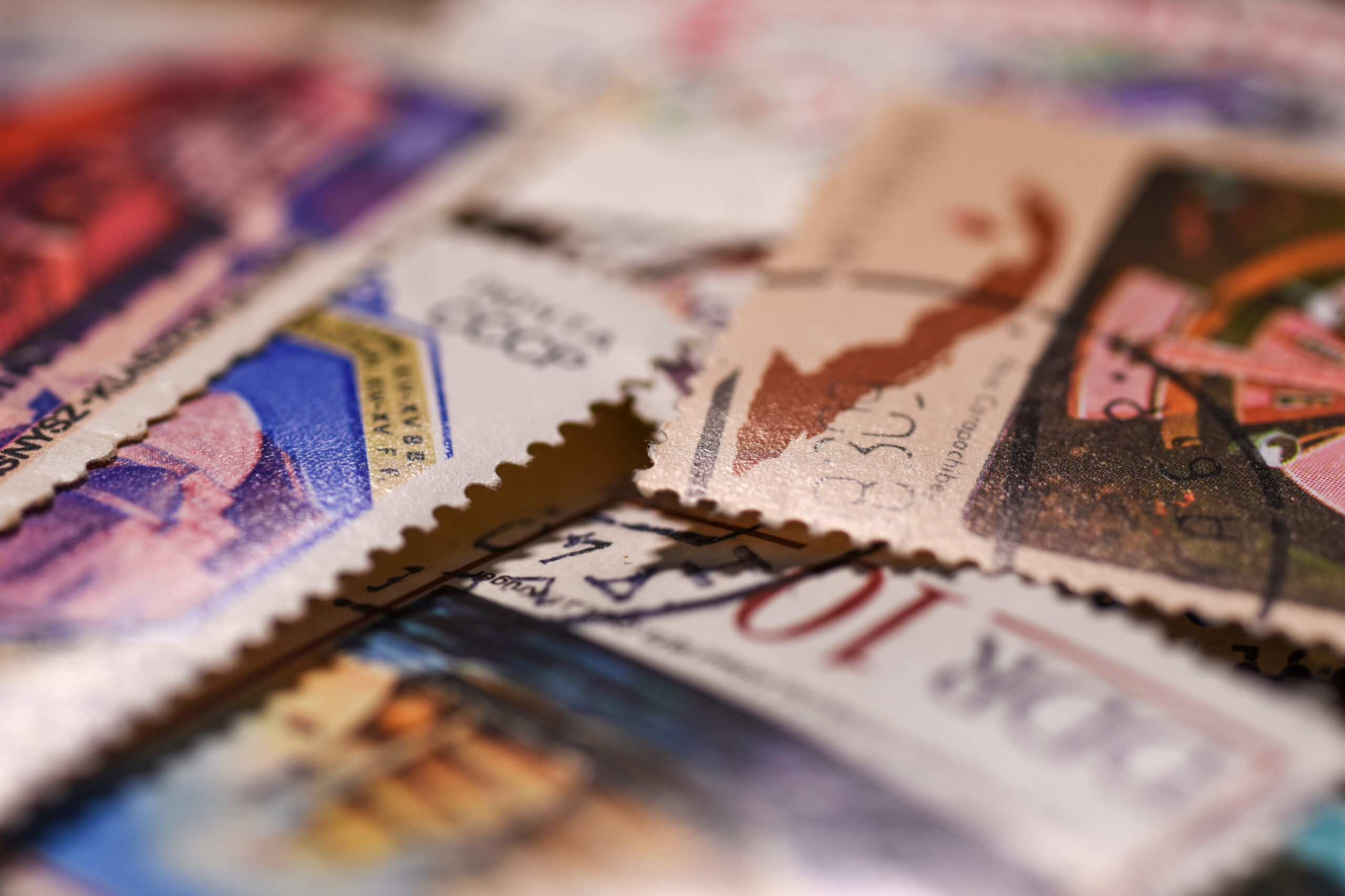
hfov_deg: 19.5
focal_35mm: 105
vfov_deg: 13.0
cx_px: 672
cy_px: 448
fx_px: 3923
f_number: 4
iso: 250
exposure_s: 1/320
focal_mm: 70
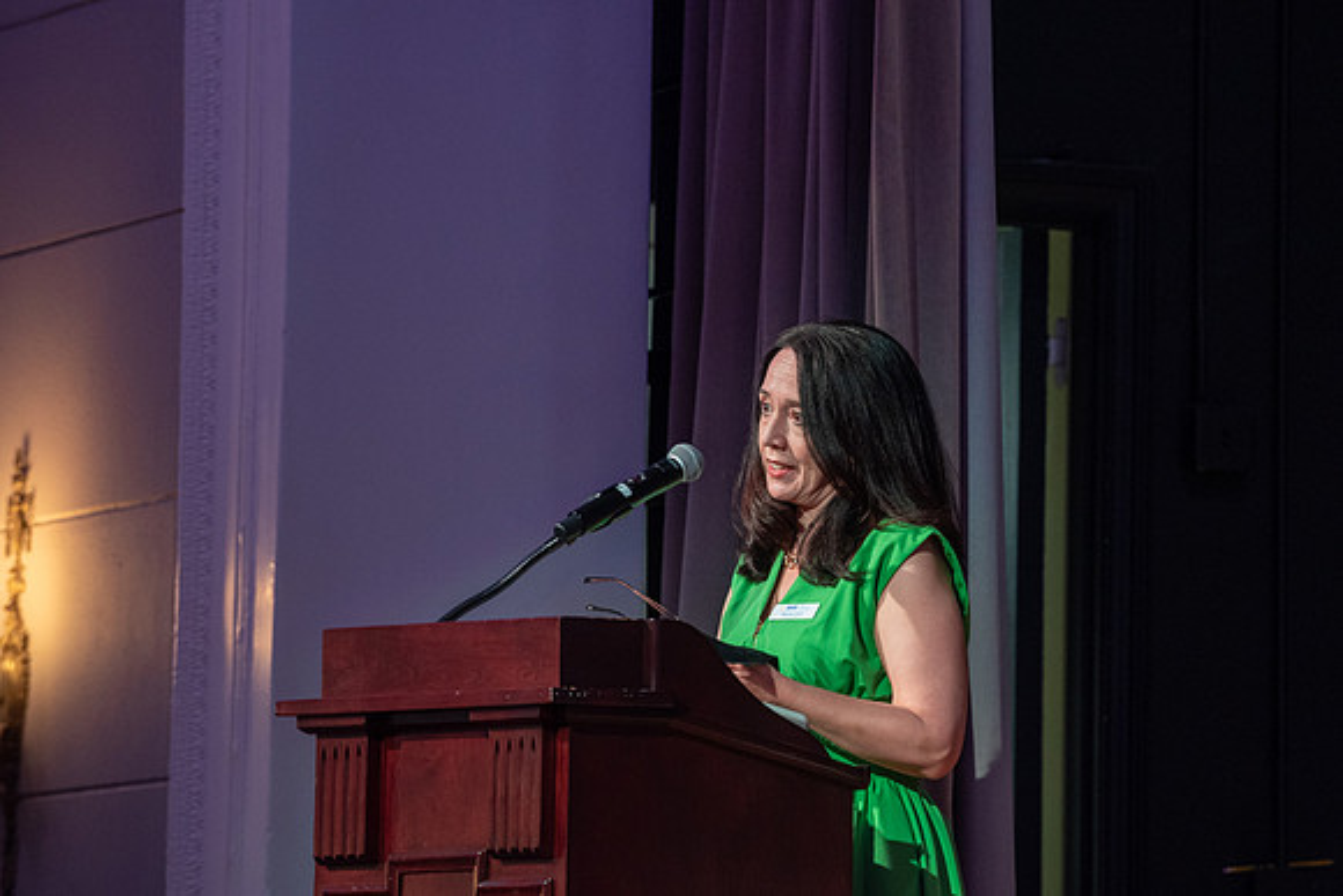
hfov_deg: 7.7
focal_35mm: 268
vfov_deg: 5.1
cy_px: 418
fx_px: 9993
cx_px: 899
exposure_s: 1/160
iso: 2000
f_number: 3.2
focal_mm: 200
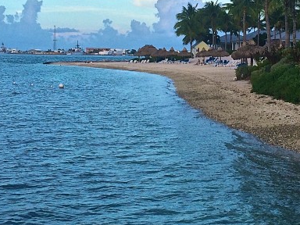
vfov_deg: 18.3
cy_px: 44
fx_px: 693
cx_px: 216
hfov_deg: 24.2
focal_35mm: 80
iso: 32
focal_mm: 4.12
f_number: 2.2
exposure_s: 1/197
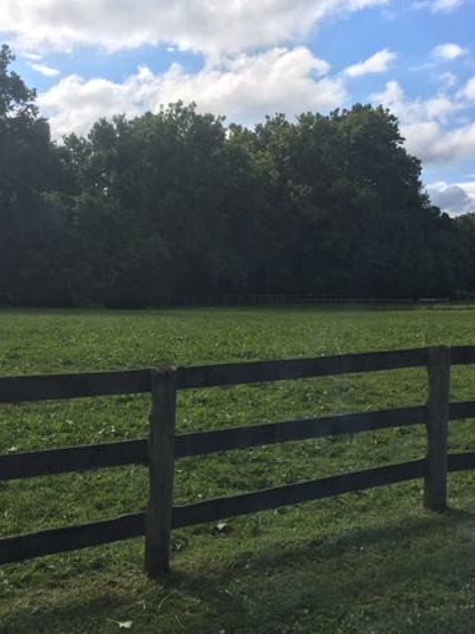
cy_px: 316
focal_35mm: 39
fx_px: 714
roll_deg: -0.6
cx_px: 217
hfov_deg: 36.8
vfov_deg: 47.9
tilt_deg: -2.6
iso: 25
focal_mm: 4.15
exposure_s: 1/1672
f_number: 2.2
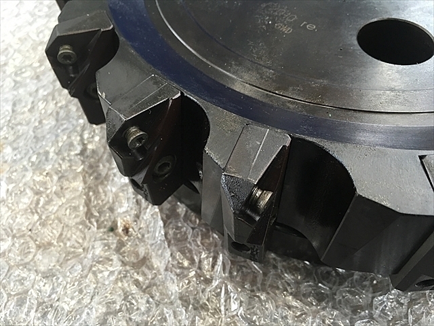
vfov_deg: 48.2
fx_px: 364
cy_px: 163
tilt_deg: -53.1
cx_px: 217
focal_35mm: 29
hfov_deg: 61.7
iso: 80
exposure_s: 1/30
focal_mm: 4.15
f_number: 2.2
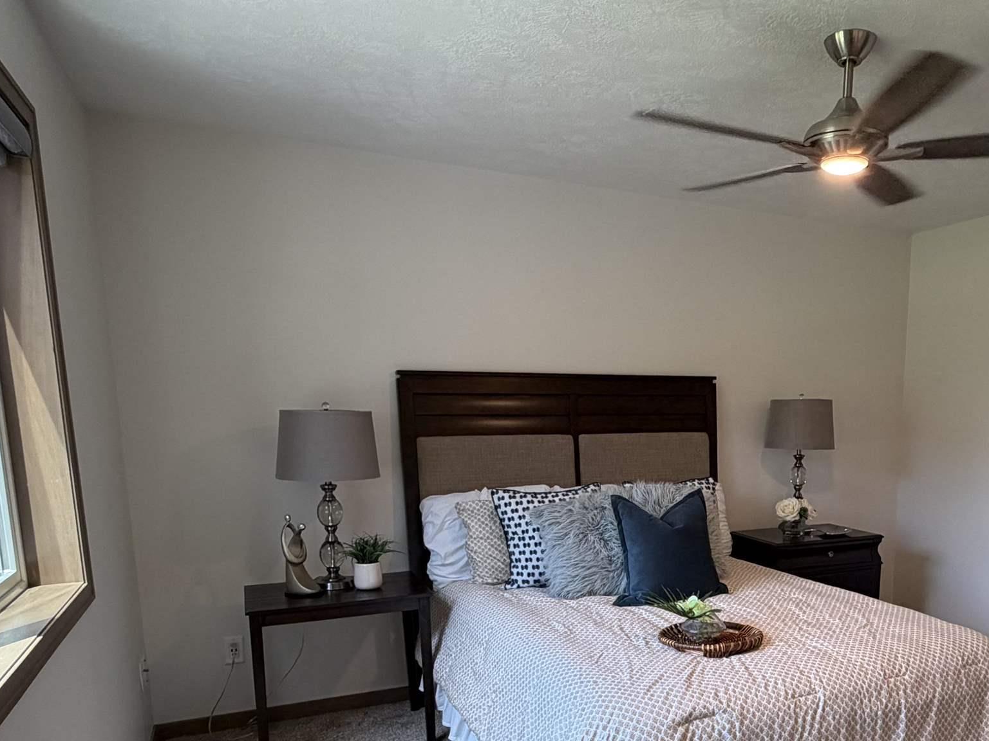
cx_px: 684
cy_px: 535
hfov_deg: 61.4
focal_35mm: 28
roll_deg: -0.4
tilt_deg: -9.6
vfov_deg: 48.3
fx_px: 800
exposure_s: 1/120
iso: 160
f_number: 2.2
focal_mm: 2.22
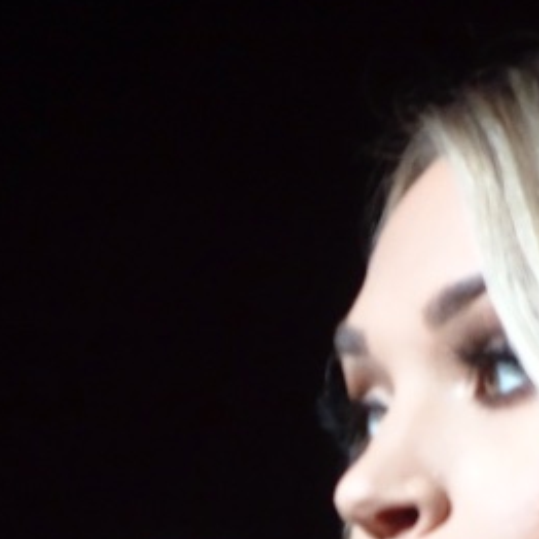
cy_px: 442
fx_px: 24557
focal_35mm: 1394
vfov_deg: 1.3
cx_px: 358
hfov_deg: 1.3
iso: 1000
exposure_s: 1/80
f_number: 6.3
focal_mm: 108.62
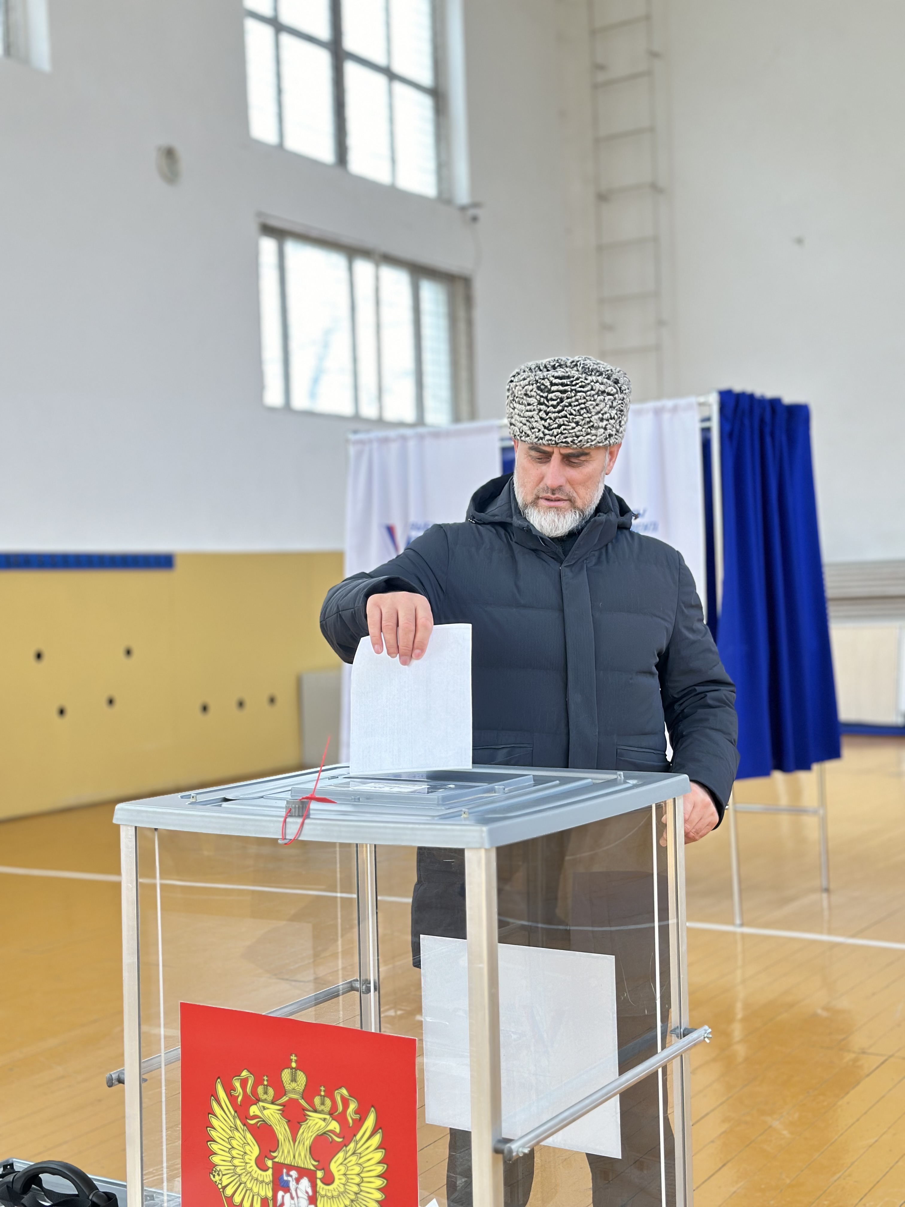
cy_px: 604
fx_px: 1673
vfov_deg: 39.7
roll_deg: +0.9
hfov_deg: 30.3
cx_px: 452
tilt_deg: -2.1
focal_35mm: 48
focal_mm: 6.86
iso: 80
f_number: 1.78
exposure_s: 1/100
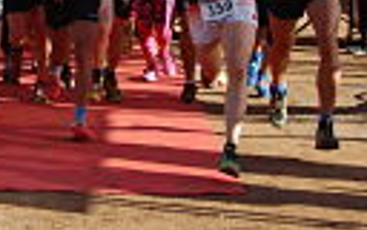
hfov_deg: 12.4
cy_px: -89
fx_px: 1666
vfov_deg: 7.8
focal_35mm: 167
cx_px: -17
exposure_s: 1/250
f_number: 8
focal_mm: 35
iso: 200
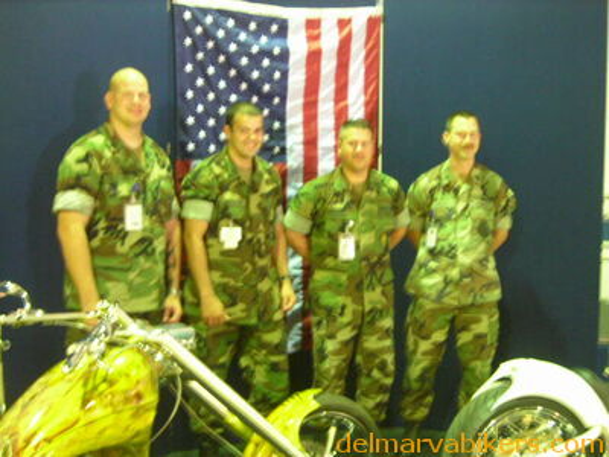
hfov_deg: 34.9
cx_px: 304
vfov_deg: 26.6
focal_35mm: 55
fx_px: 968
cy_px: 228
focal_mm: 9.1
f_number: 3.6
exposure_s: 1/2
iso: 200
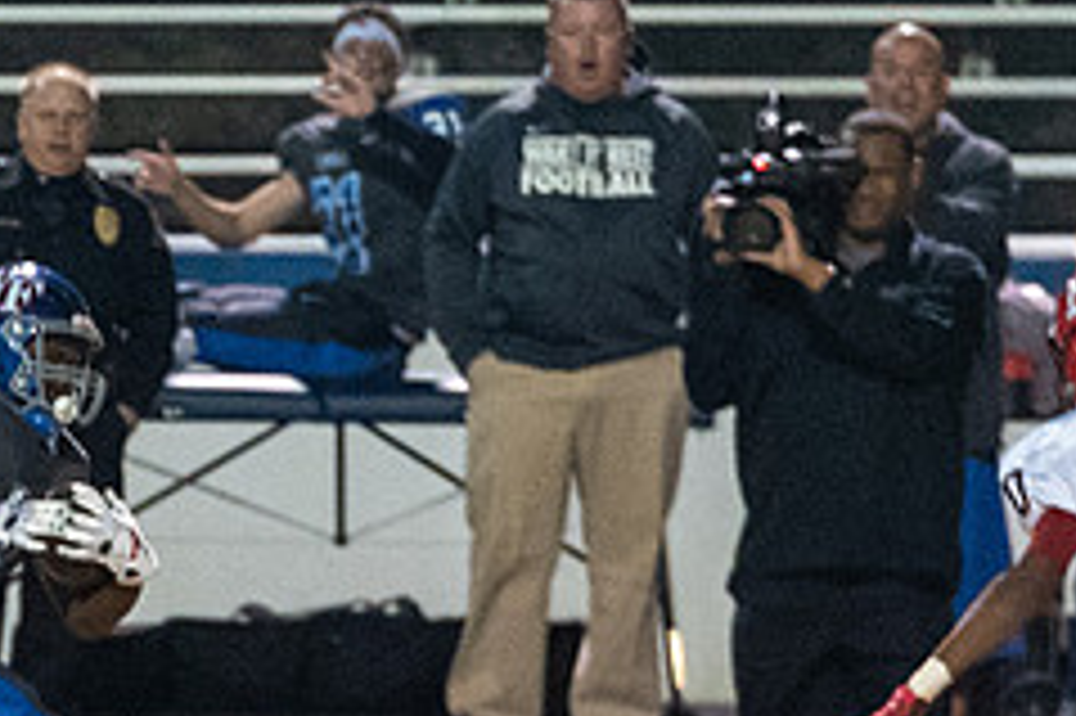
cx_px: -3
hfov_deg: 2.4
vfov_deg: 1.6
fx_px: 25148
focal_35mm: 842
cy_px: 700
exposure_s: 1/800
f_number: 2.8
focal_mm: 187
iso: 8000
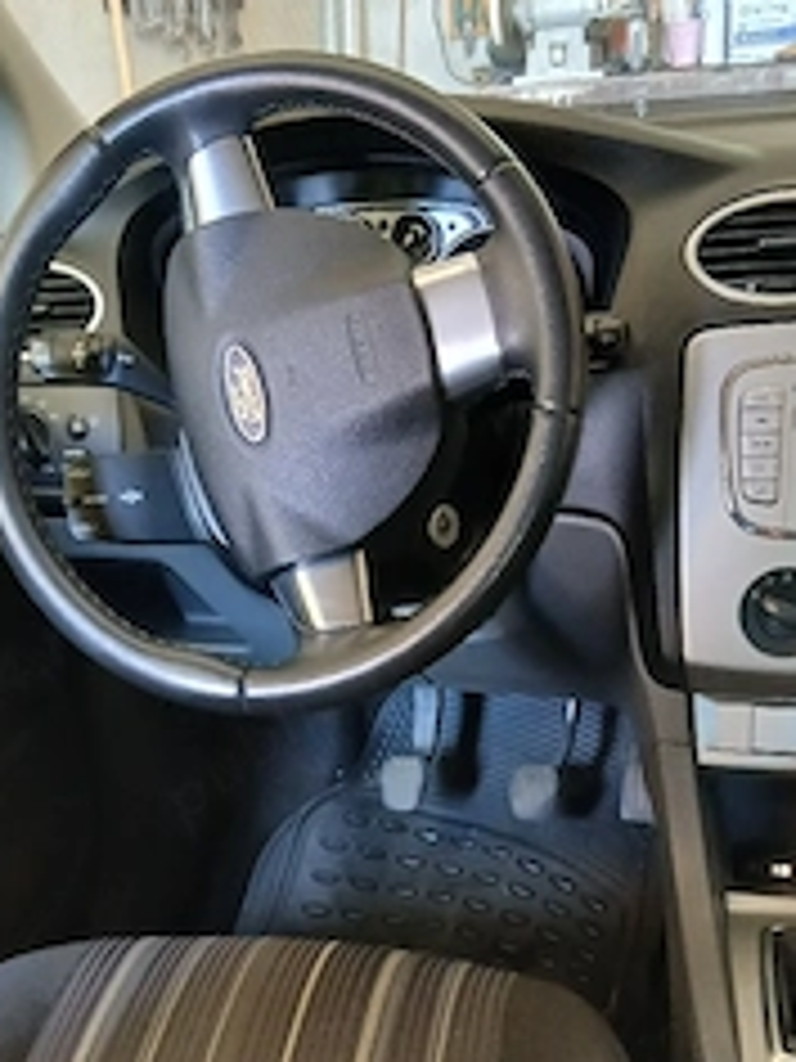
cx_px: 400
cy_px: 765
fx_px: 1349
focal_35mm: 44
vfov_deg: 41.9
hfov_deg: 32.9
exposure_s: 1/20
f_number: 1.8
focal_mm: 3.98
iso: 500
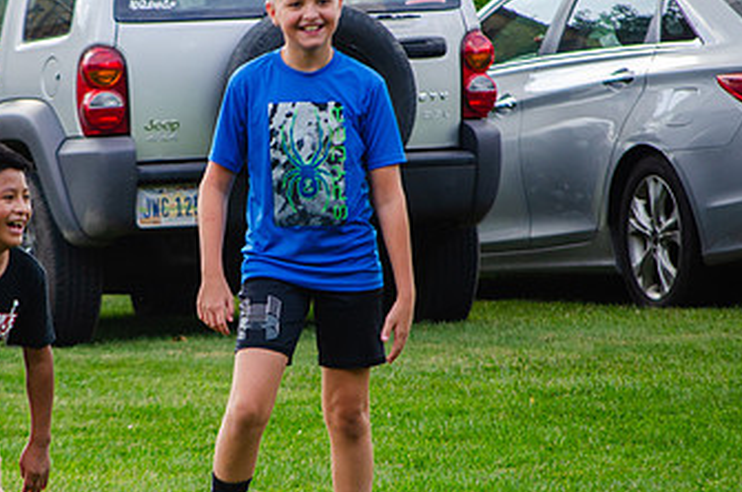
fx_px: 8558
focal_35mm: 416
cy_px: 266
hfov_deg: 5.0
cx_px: 166
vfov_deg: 3.3
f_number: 5.6
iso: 250
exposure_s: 1/500
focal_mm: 160
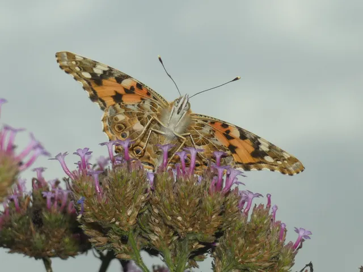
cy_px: 136
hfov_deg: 11.4
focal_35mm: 173
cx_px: 182
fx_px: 1814
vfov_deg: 8.6
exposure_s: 1/160
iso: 80
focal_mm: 30.9
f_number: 5.5
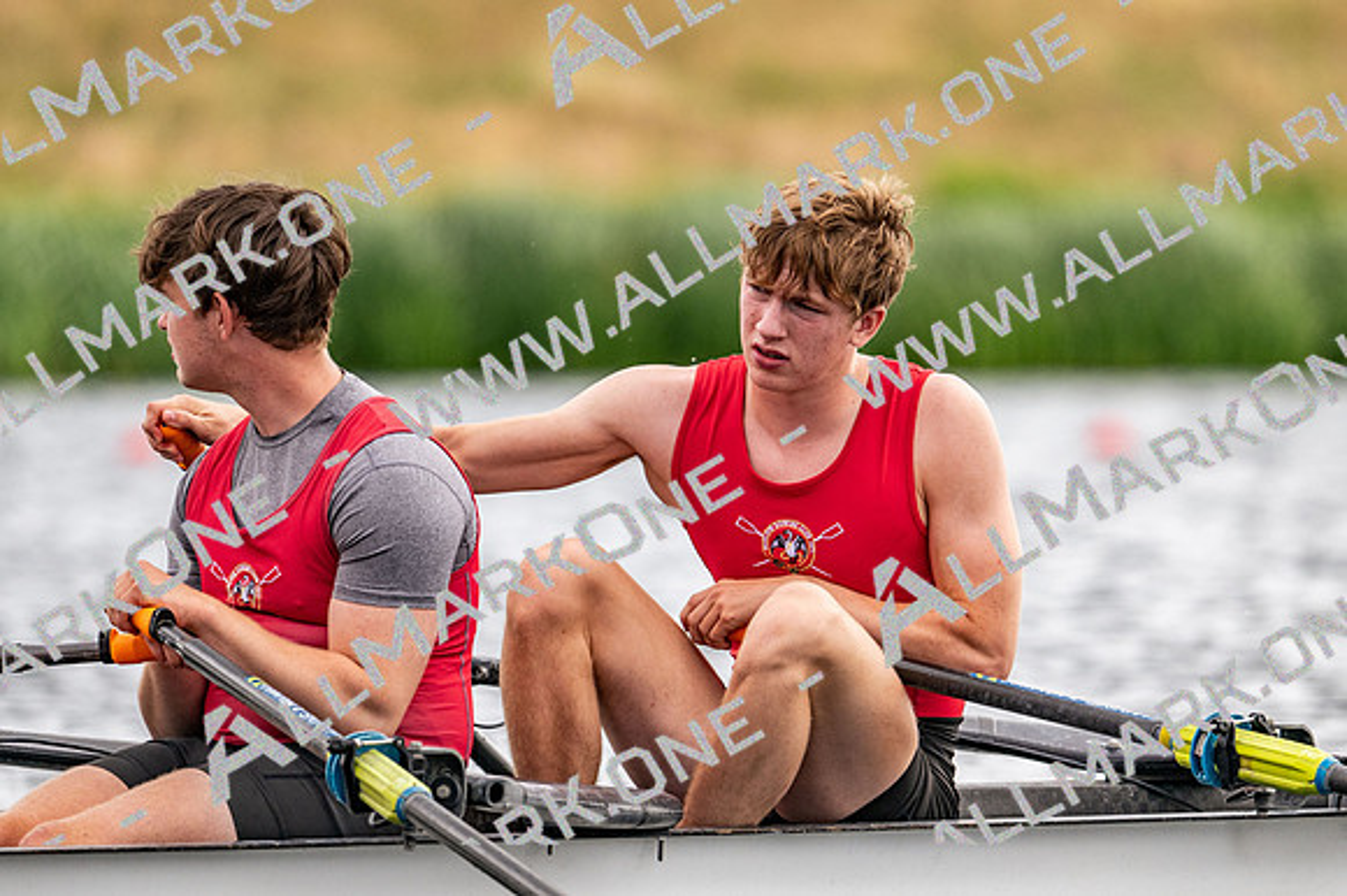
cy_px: 448
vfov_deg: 2.3
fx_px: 22436
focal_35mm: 600
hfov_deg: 3.4
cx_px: 674
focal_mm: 400
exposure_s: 1/2500
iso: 500
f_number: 4.5
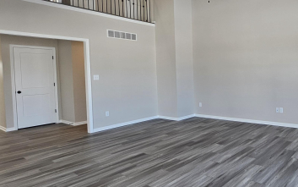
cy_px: 84
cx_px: 220
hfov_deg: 66.4
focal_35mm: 26
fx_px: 211
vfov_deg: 47.6
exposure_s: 1/60
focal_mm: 1.74
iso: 50
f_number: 2.2
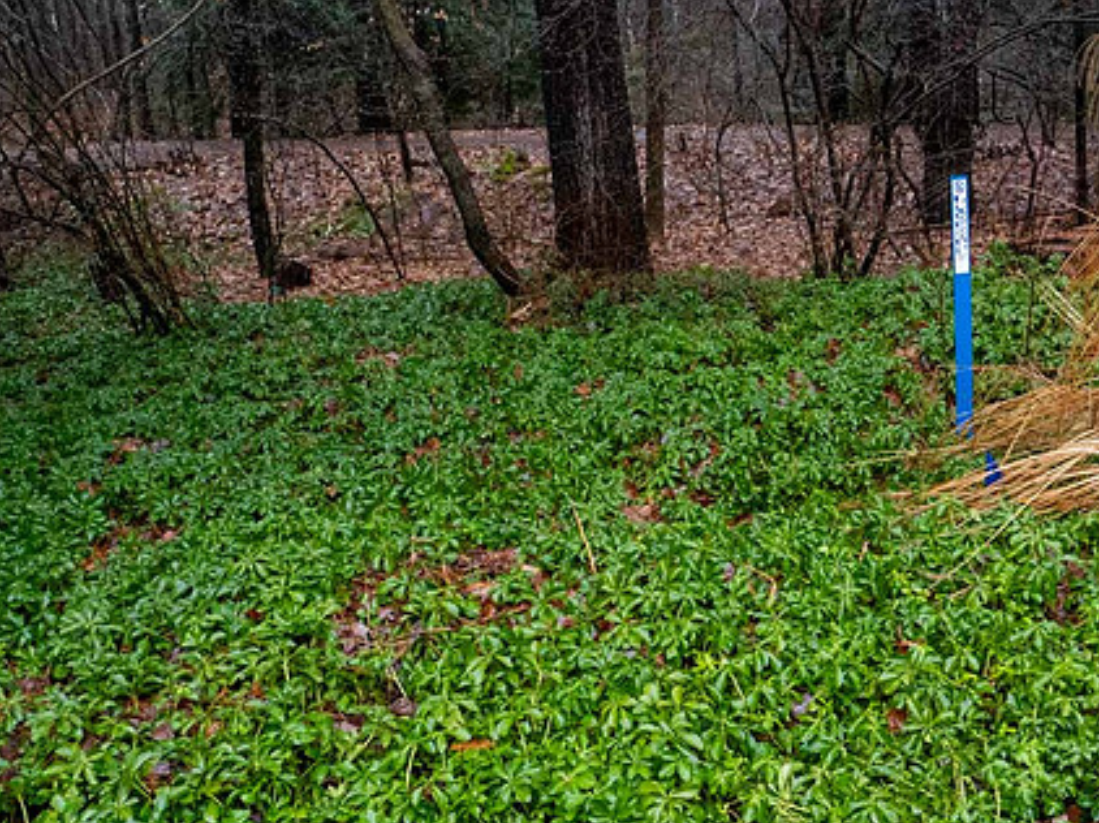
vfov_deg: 42.9
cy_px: 415
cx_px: 682
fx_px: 1047
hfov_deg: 54.8
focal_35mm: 33
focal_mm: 12
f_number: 5.6
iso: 5000
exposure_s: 1/125
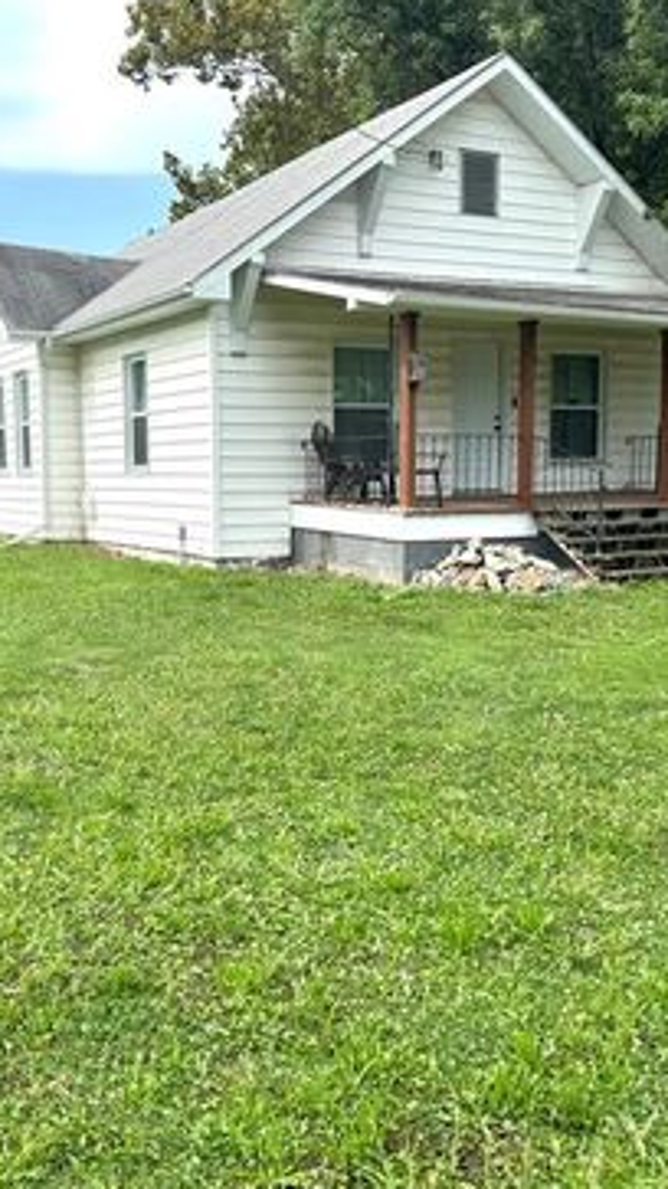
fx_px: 1134
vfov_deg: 55.3
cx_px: 262
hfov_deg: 32.7
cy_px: 598
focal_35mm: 36
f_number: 1.78
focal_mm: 6.76
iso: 80
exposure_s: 1/1980
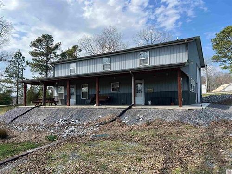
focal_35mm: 26
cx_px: 116
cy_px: 87
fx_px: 174
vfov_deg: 53.1
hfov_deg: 67.3
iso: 50
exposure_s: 1/3165
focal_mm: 5.7
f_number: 1.5
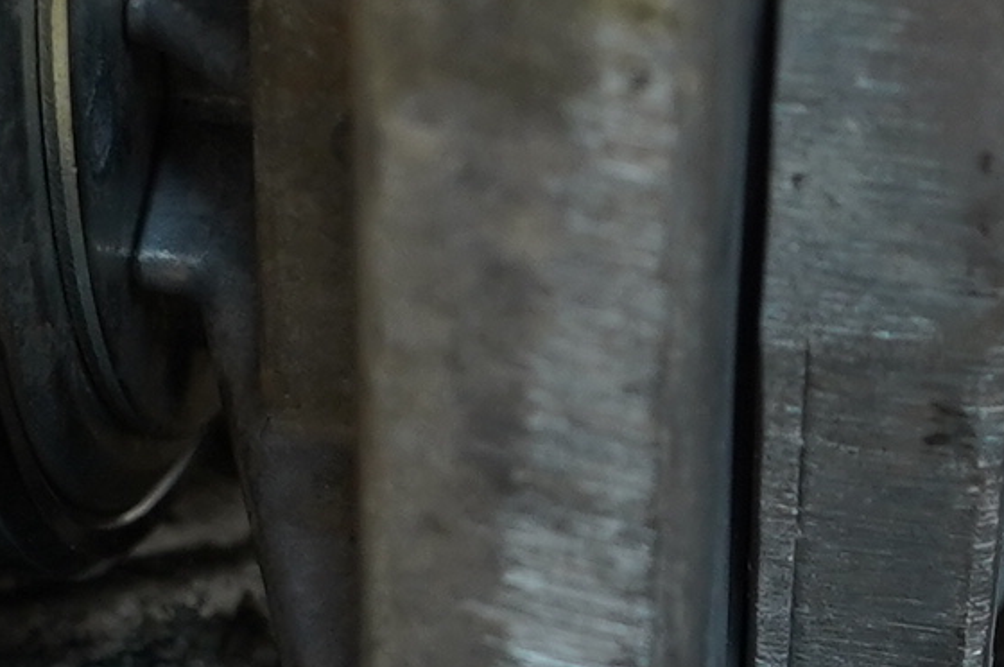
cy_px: 183
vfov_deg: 10.6
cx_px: 1128
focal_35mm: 129
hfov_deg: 15.5
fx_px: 3593
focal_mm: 16
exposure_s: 1/160
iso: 640
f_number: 4
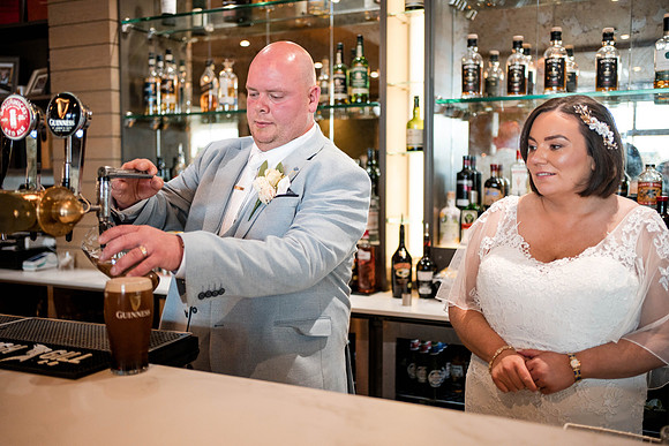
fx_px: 651
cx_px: 334
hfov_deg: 54.4
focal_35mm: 35
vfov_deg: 37.9
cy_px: 223
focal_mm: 35
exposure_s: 1/500
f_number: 1.8
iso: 2500
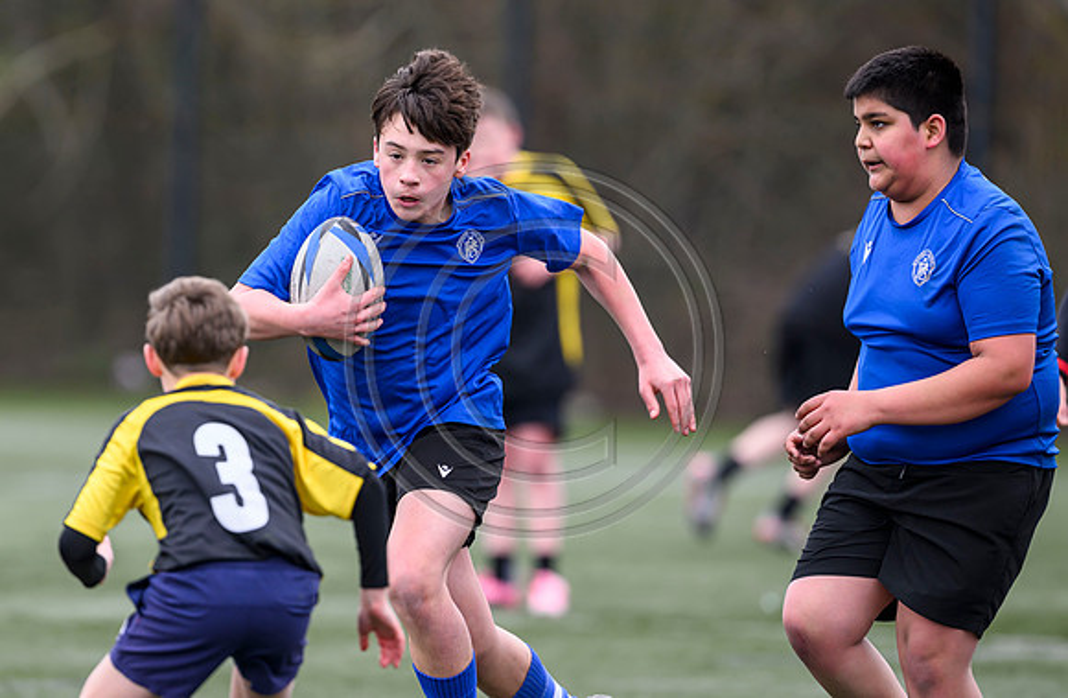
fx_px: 14994
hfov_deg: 4.1
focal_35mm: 509
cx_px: 436
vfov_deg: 2.7
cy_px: 372
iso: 500
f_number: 3.5
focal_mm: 400
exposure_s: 1/1250
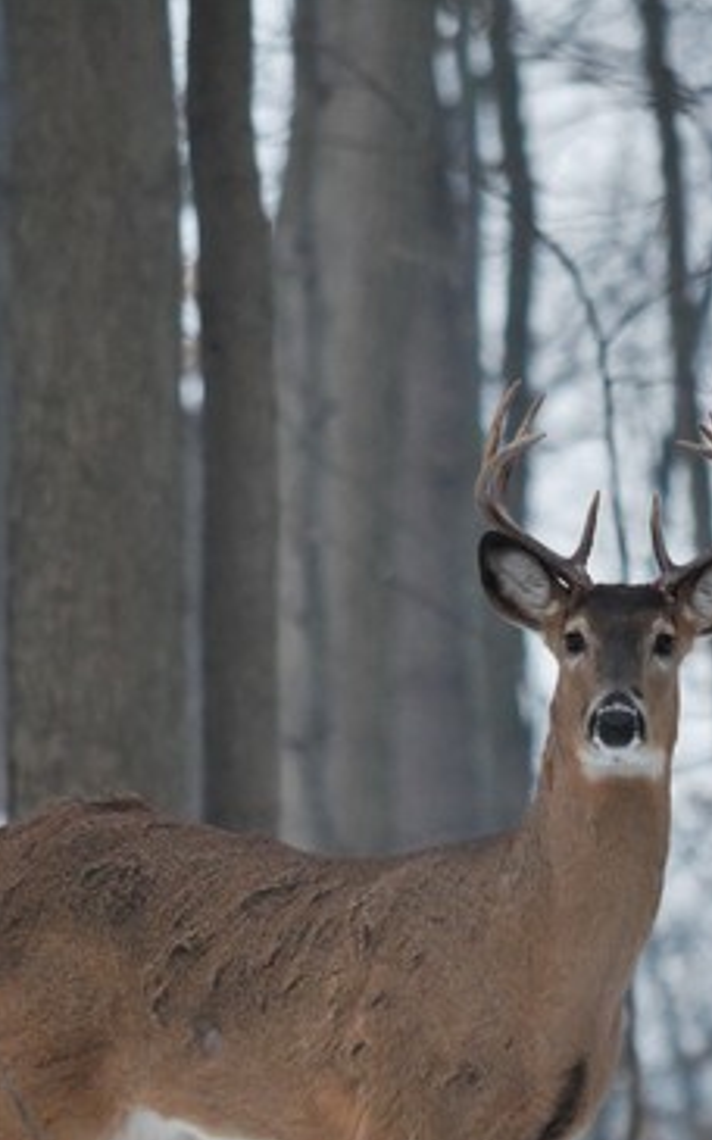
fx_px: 24754
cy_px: 742
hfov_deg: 1.6
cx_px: 522
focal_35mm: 797
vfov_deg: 2.6
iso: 2000
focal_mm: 214
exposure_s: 1/320
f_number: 5.1
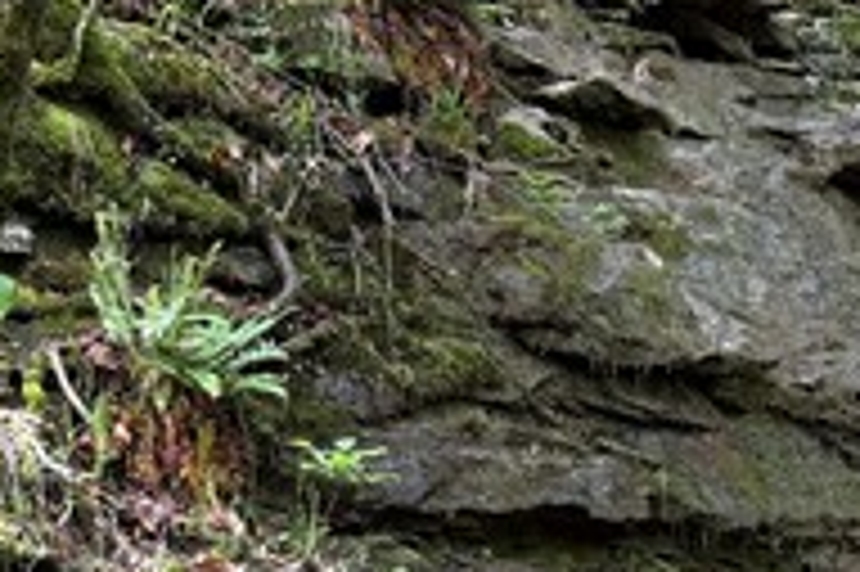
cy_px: 923
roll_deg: -2.2
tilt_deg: -7.5
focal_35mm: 134
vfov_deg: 9.8
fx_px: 3198
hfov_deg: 15.1
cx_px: 860
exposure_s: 1/121
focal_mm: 6.76
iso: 80
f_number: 1.78
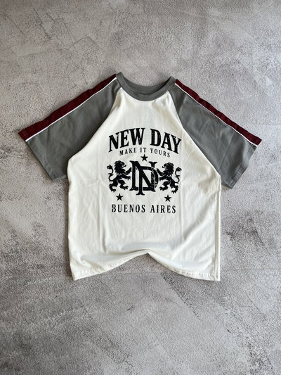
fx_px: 281
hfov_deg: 53.1
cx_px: 140
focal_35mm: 26
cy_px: 188
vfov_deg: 67.3
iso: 40
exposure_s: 1/213
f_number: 1.6
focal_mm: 5.1
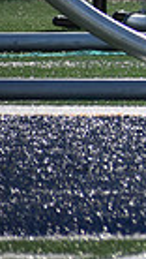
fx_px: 9936
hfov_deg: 0.8
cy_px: -69
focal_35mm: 1449
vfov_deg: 1.5
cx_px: 535
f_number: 5.6
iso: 400
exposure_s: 1/1600
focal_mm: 220
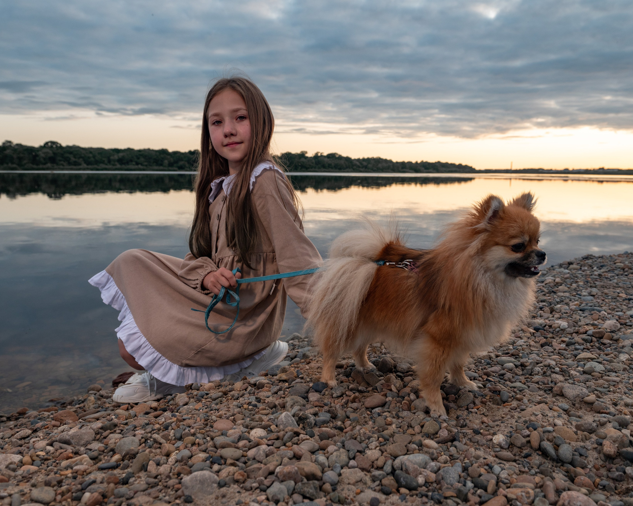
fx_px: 525
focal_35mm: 28
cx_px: 339
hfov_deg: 62.1
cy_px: 256
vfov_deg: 51.5
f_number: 5.6
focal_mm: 24
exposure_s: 1/250
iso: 250
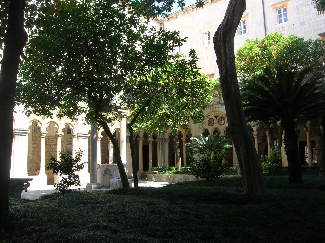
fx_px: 319
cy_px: 122
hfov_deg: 54.0
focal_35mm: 34
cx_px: 162
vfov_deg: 41.7
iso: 50
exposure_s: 1/74.8
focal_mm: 5.7
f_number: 4.9
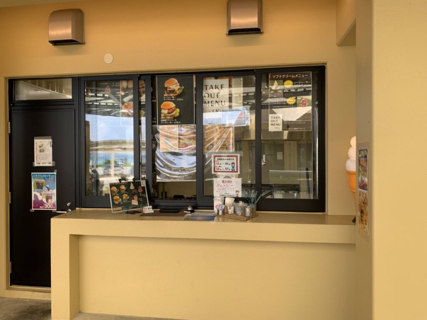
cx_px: 214
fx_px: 321
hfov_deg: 67.3
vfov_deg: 53.1
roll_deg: -0.9
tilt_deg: -1.3
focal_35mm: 26
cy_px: 160
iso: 25
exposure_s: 1/145
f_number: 1.8
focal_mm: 4.25
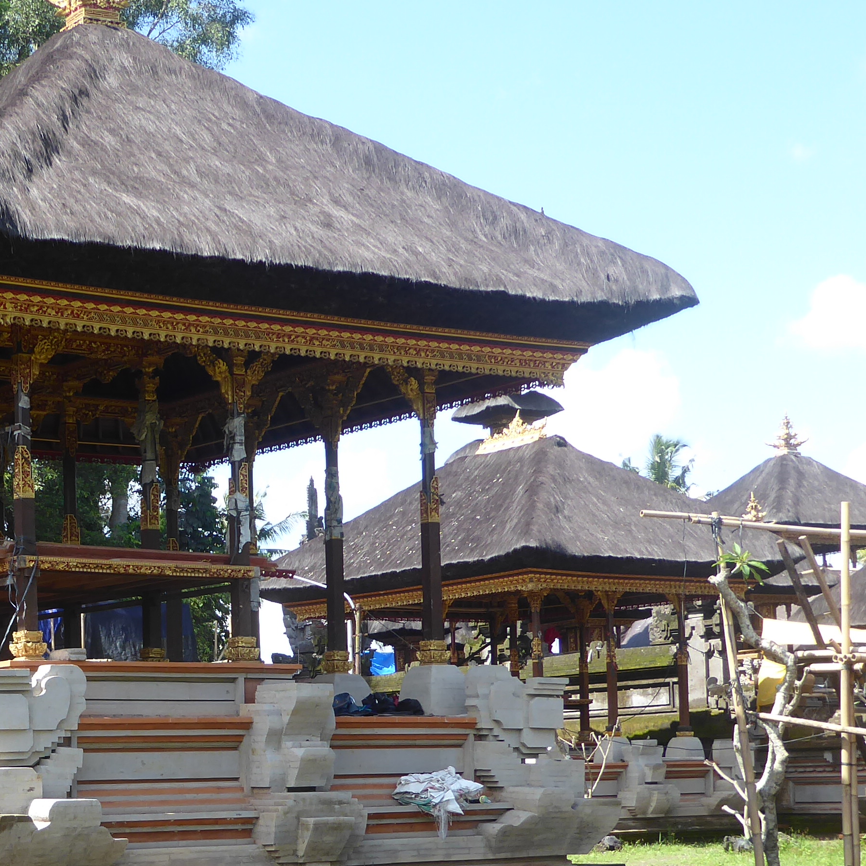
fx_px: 2349
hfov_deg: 20.5
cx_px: 114
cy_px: 680
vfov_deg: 20.7
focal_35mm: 83
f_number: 3.8
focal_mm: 7.2
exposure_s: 1/200
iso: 80
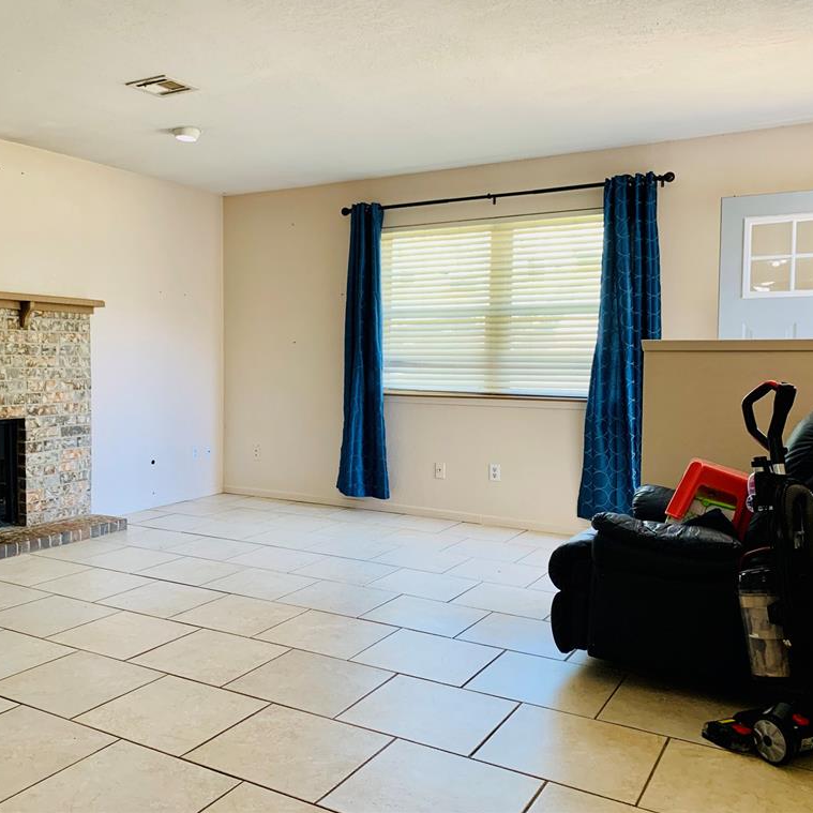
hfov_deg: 52.2
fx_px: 824
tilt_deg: -2.8
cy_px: 403
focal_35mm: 31
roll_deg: -1.4
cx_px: 330
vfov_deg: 52.5
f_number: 1.8
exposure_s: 1/60
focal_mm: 4.25
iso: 80
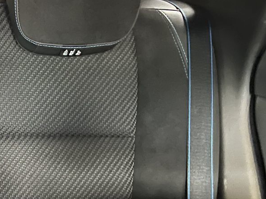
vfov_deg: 18.8
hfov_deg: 21.4
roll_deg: -3.5
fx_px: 584
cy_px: 201
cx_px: -138
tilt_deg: -24.2
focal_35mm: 76
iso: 1250
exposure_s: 1/15
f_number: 1.6
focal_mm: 5.1
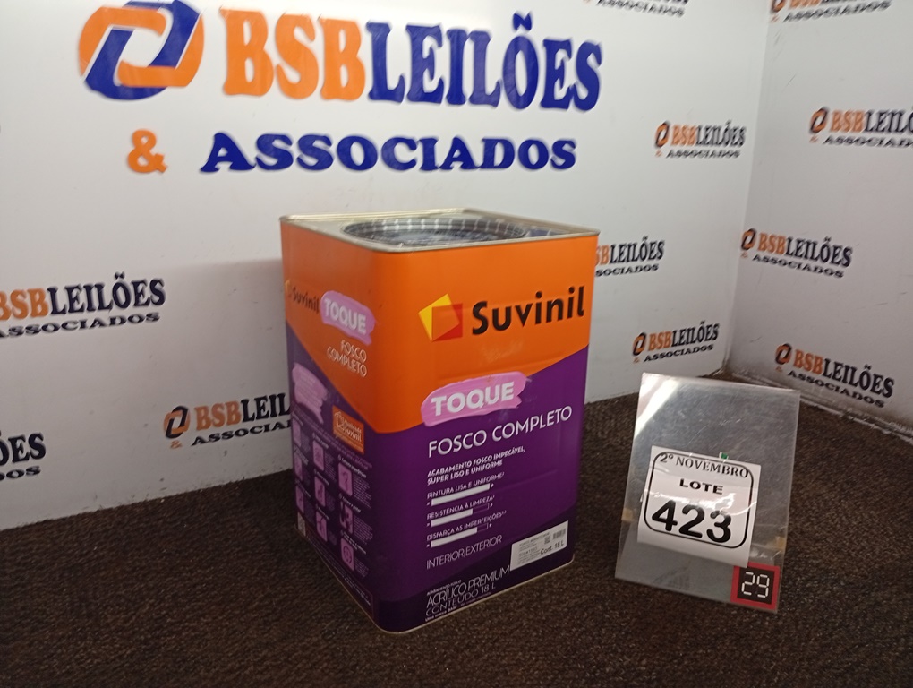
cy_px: 344
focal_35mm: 27
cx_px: 456
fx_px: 713
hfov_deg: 65.2
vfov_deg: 51.5
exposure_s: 1/30
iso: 196
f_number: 1.8
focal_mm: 3.98
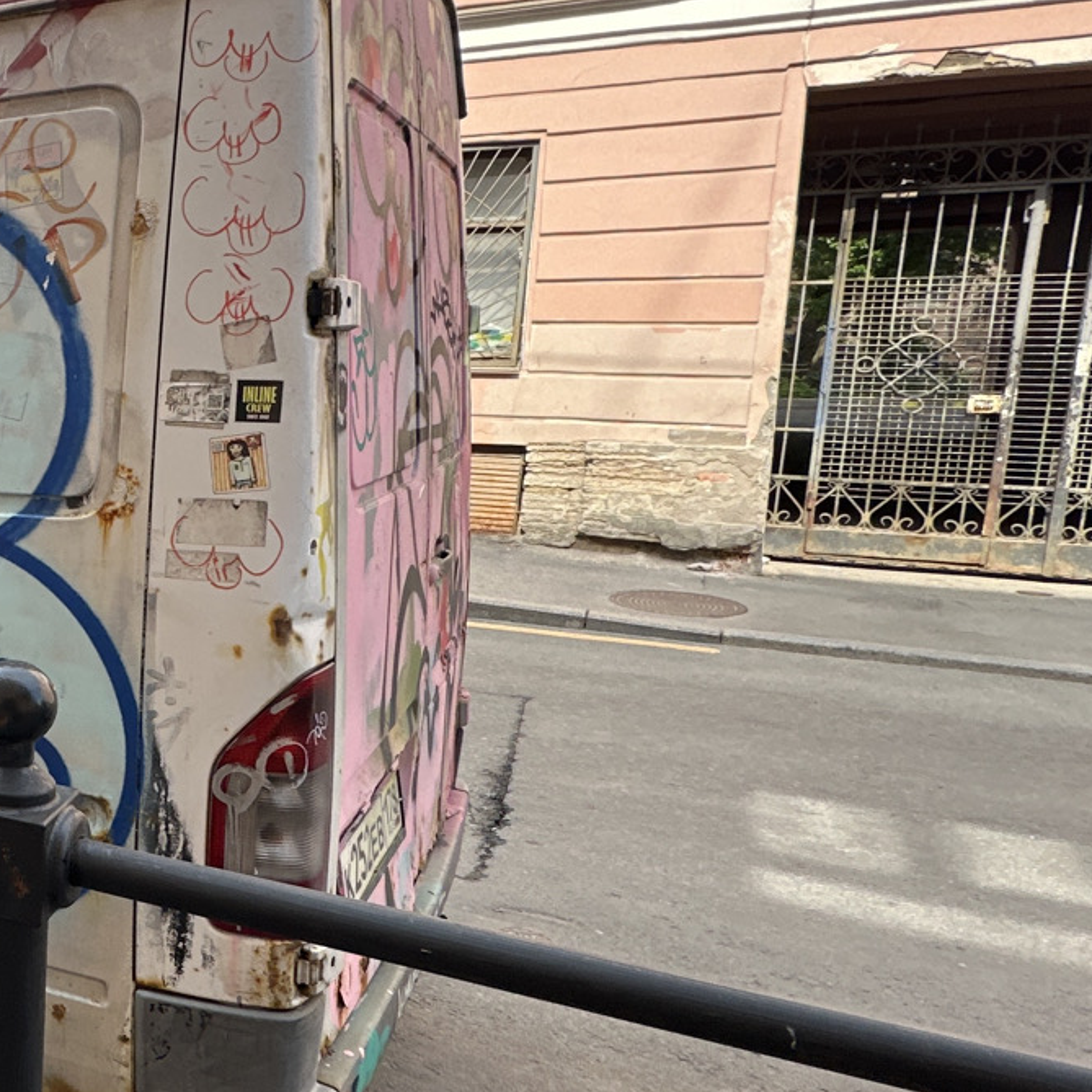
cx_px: -286
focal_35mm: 37
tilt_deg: -9.5
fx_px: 1321
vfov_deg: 44.9
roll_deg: +0.0
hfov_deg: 34.0
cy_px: 544
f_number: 2.2
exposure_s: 1/325
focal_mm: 2.22
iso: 40
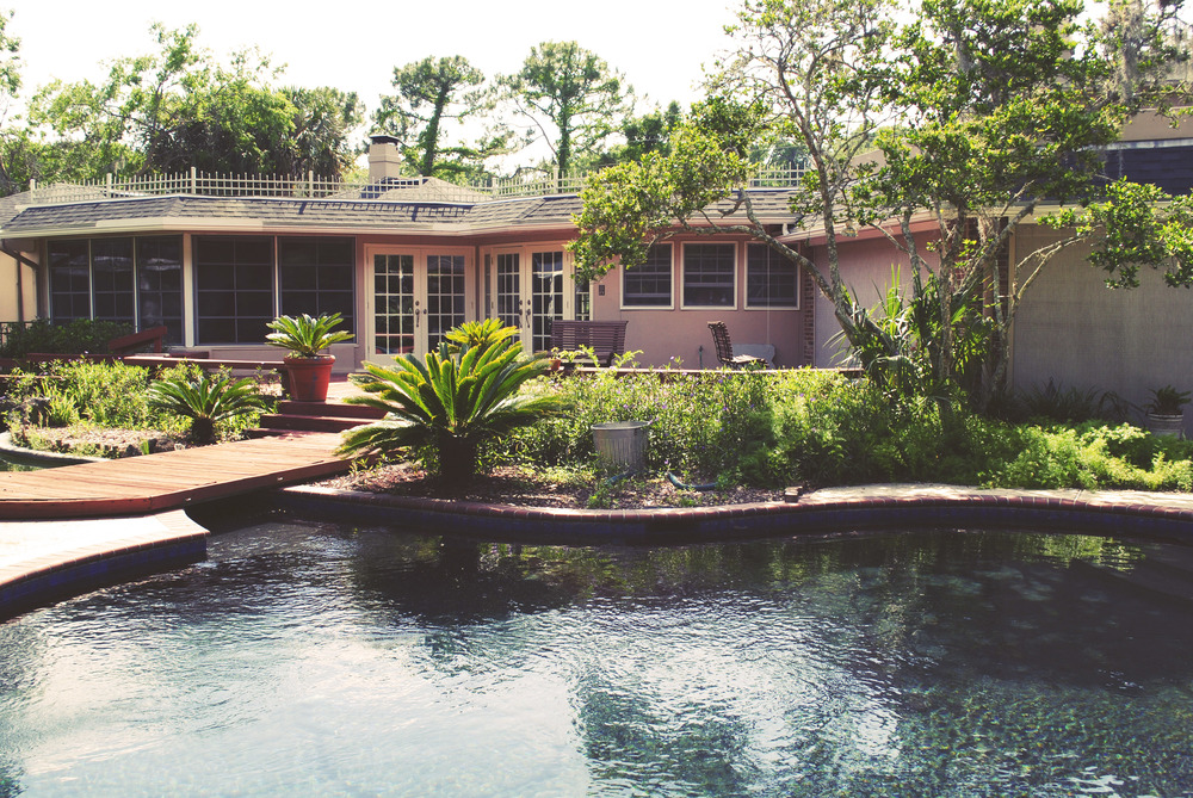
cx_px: 596
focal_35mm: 33
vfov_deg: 40.1
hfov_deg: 57.2
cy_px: 399
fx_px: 1095
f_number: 9
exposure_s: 1/160
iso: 200
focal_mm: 22
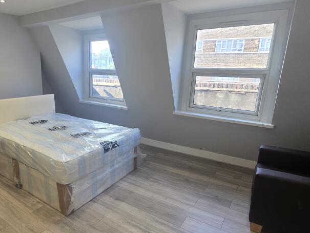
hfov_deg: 74.9
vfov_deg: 61.1
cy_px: 119
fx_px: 197
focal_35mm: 22
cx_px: 114
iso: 64
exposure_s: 1/100
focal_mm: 2.2
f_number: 2.2
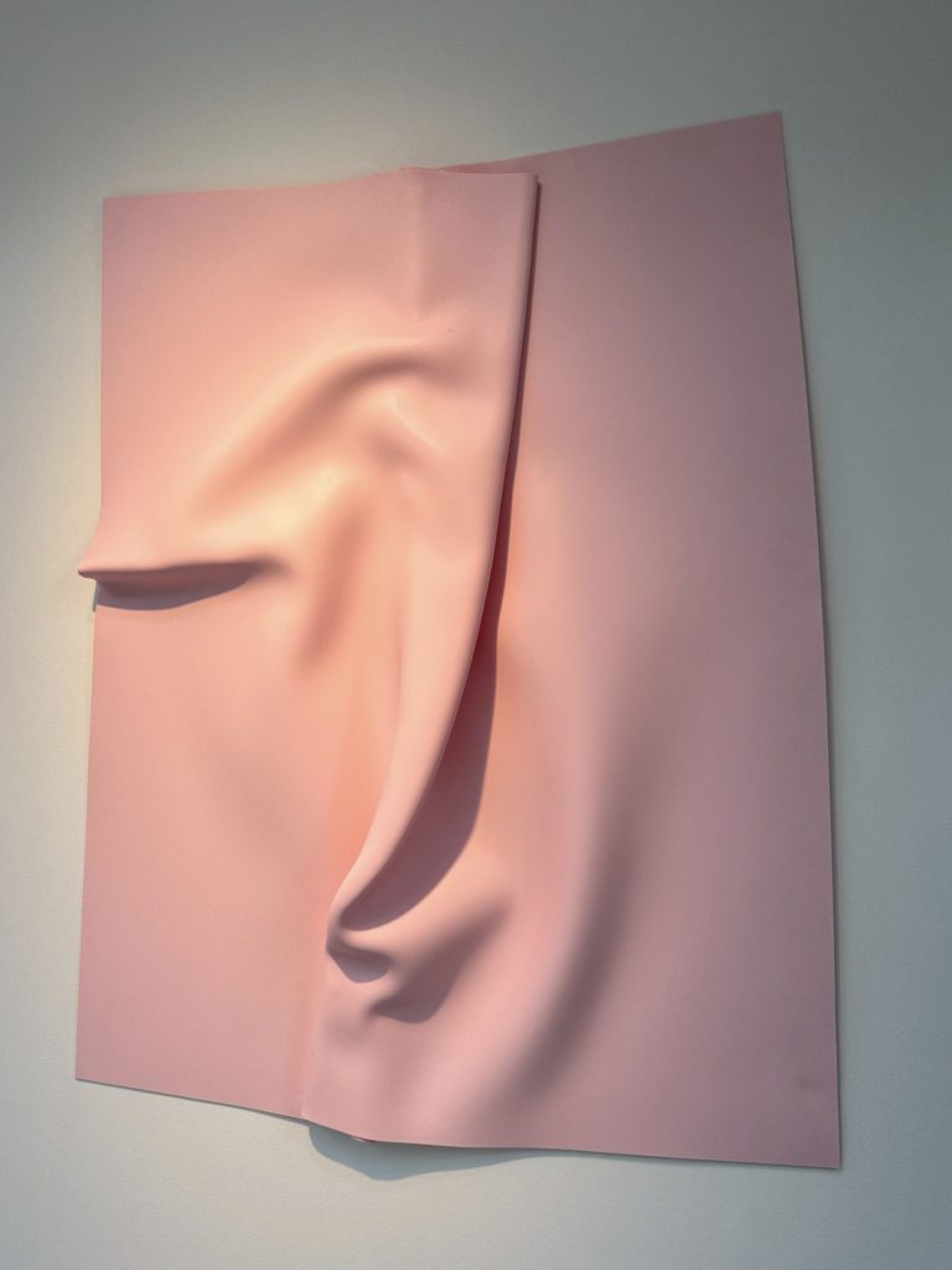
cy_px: 635
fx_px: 880
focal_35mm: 24
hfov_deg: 56.8
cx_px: 476
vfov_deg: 71.6
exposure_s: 1/430
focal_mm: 6.86
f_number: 1.8
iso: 80
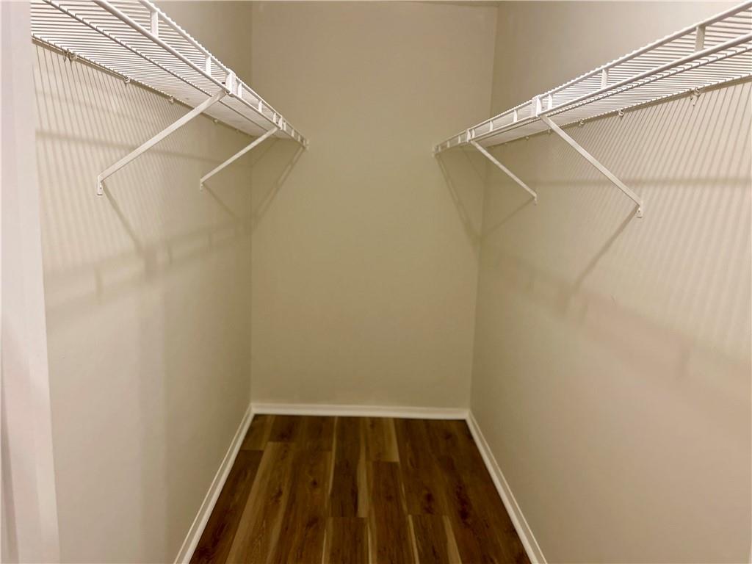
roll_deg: -2.1
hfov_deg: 67.3
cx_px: 376
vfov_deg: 53.1
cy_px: 282
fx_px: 565
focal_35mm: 26
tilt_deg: -10.1
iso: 320
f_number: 1.6
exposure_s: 1/60
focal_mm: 5.1
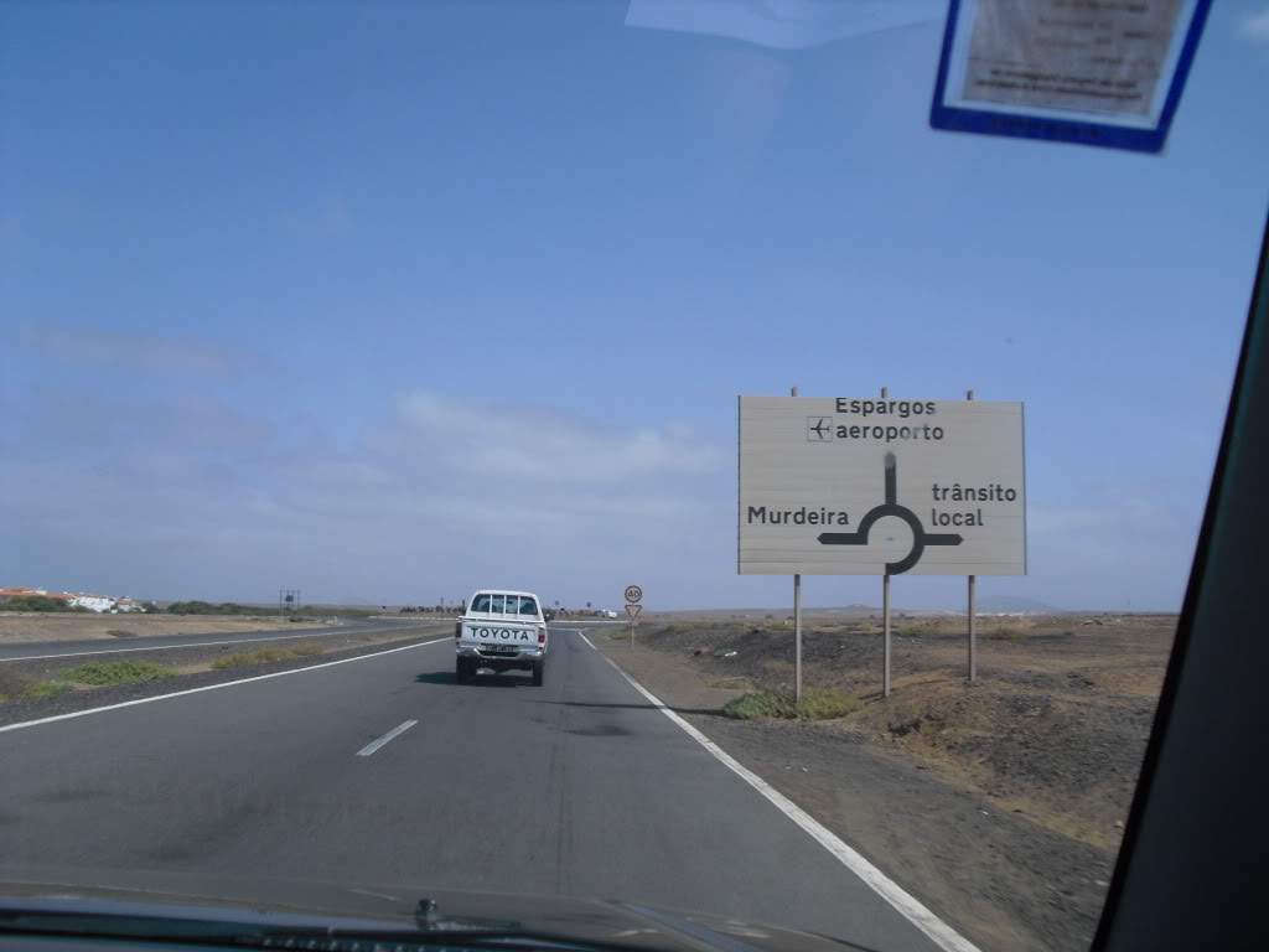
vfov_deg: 39.7
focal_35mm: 36
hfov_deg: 51.4
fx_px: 1320
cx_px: 634
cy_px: 476
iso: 64
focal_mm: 6.3
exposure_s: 1/200
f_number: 7.8
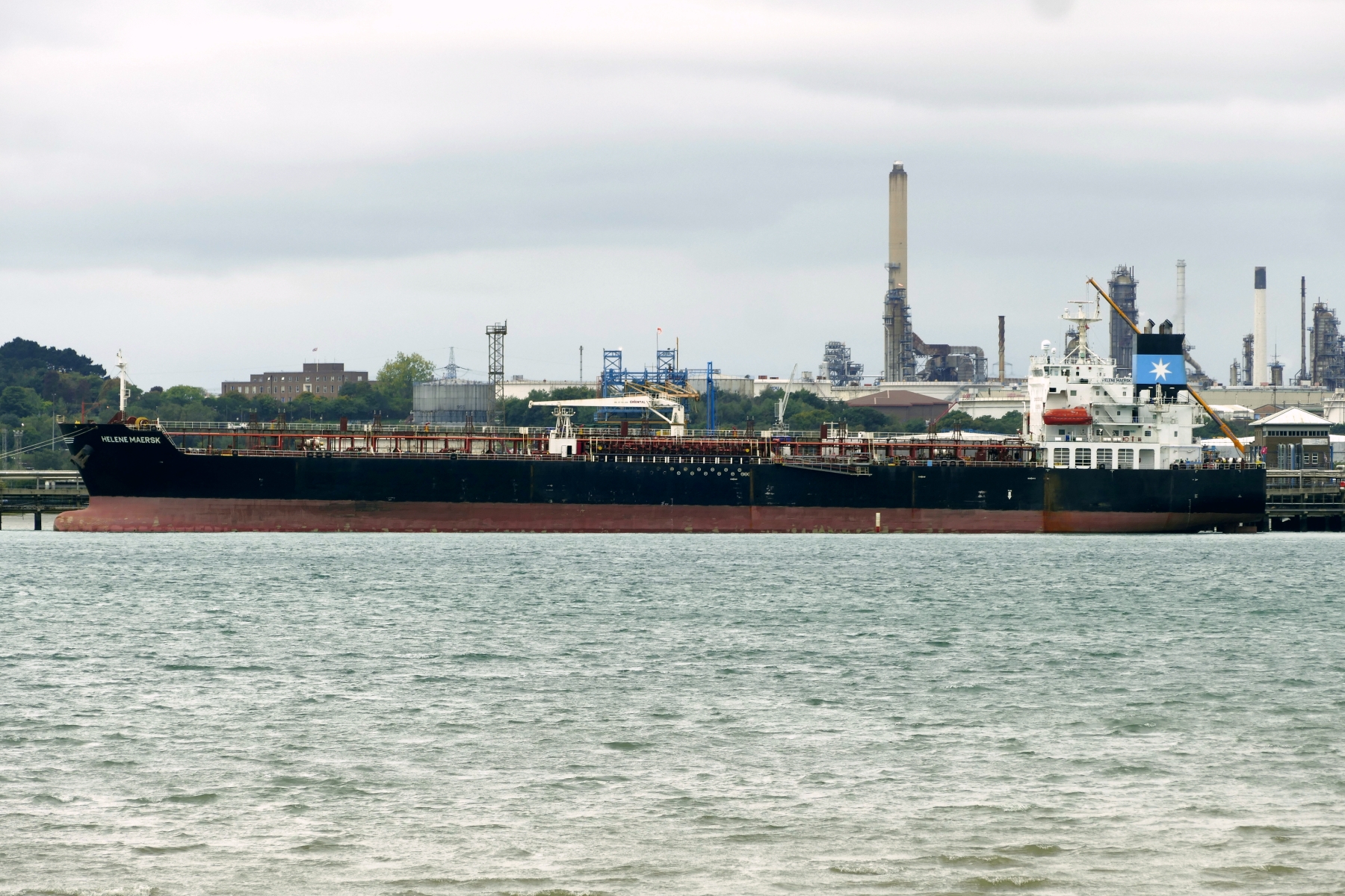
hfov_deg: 7.0
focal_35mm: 294
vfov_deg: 4.7
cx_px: 672
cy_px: 448
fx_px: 10983
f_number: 6.3
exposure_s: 1/320
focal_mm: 107.42
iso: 125
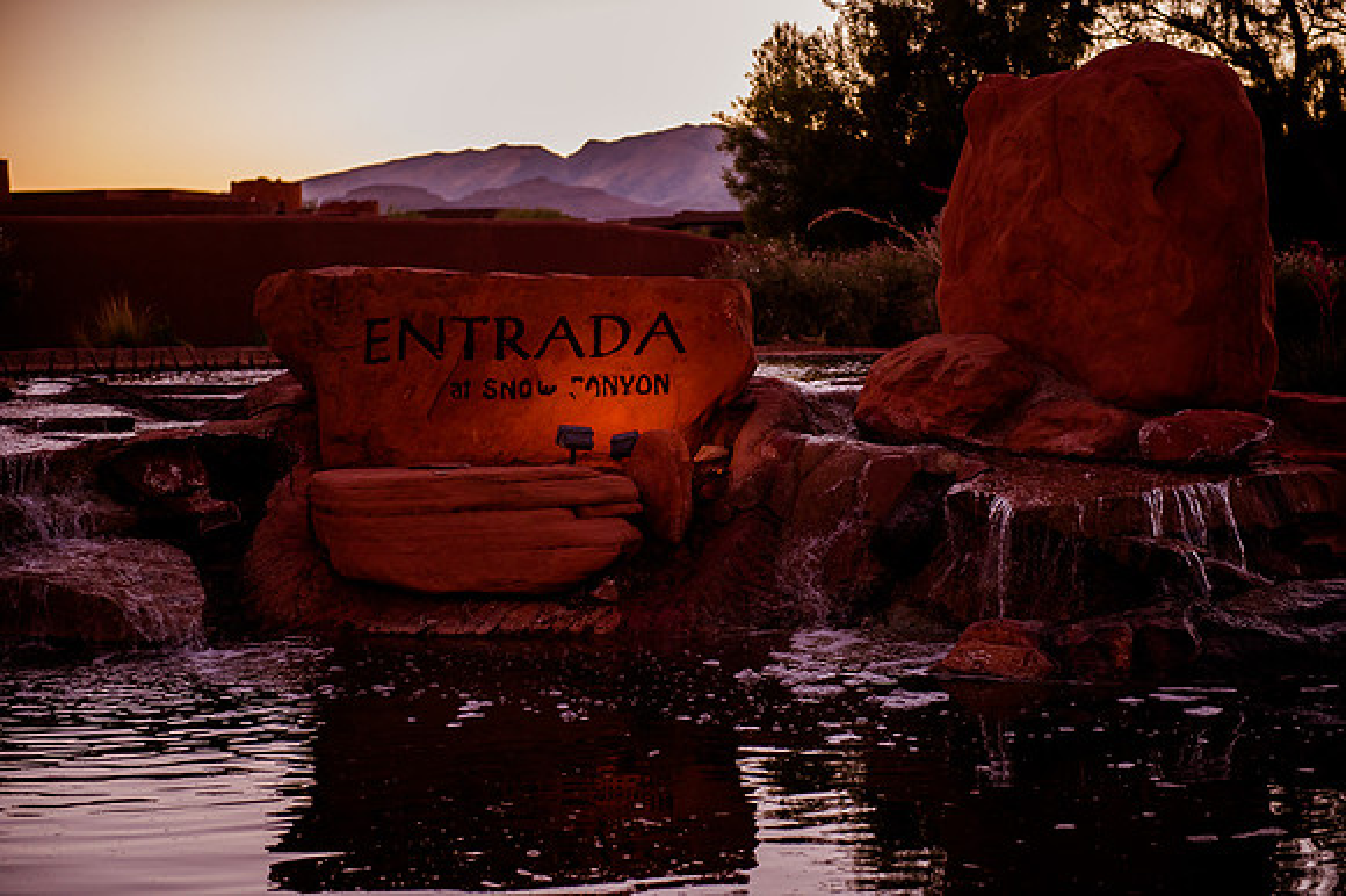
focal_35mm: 70
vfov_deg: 19.4
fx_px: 2616
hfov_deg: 28.9
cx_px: 673
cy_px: 448
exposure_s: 1/200
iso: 1000
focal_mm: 70
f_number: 2.8
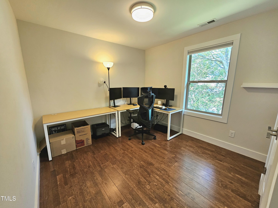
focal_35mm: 13
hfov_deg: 106.2
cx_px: 139
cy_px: 104
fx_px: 104
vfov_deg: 89.9
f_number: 2.2
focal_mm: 2.2
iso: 200
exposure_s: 1/60.2
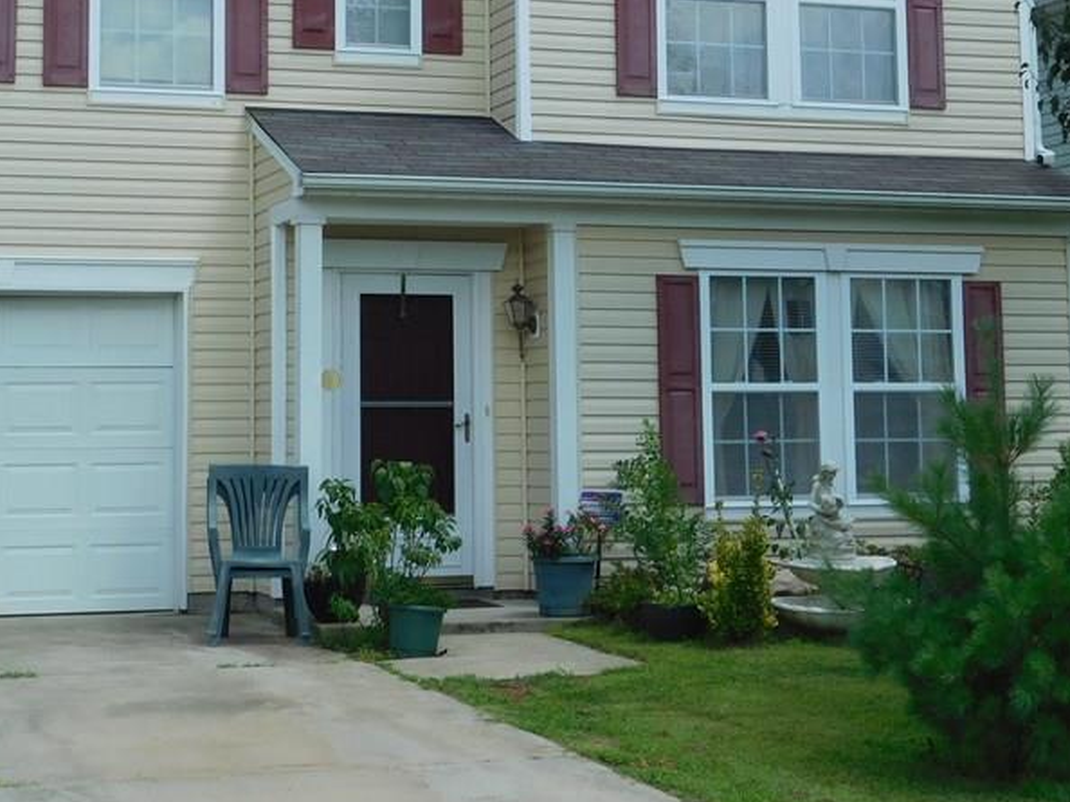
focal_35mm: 69
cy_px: 128
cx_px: 389
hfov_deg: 28.1
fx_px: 2132
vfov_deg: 21.0
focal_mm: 7.1
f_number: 3.6
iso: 125
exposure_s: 1/800
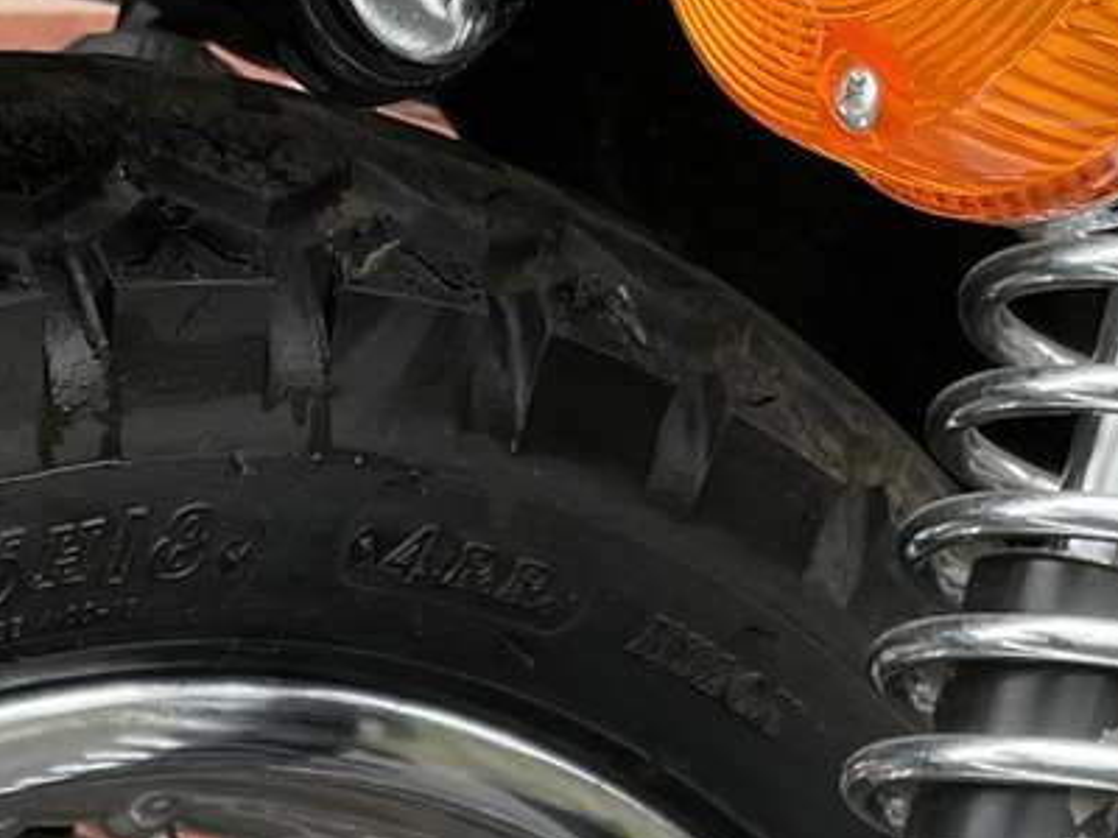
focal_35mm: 130
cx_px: 64
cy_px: 2011
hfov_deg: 15.0
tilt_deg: -21.9
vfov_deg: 10.0
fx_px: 4199
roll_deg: +3.5
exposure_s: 1/292
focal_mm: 4.2
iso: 32
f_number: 1.6
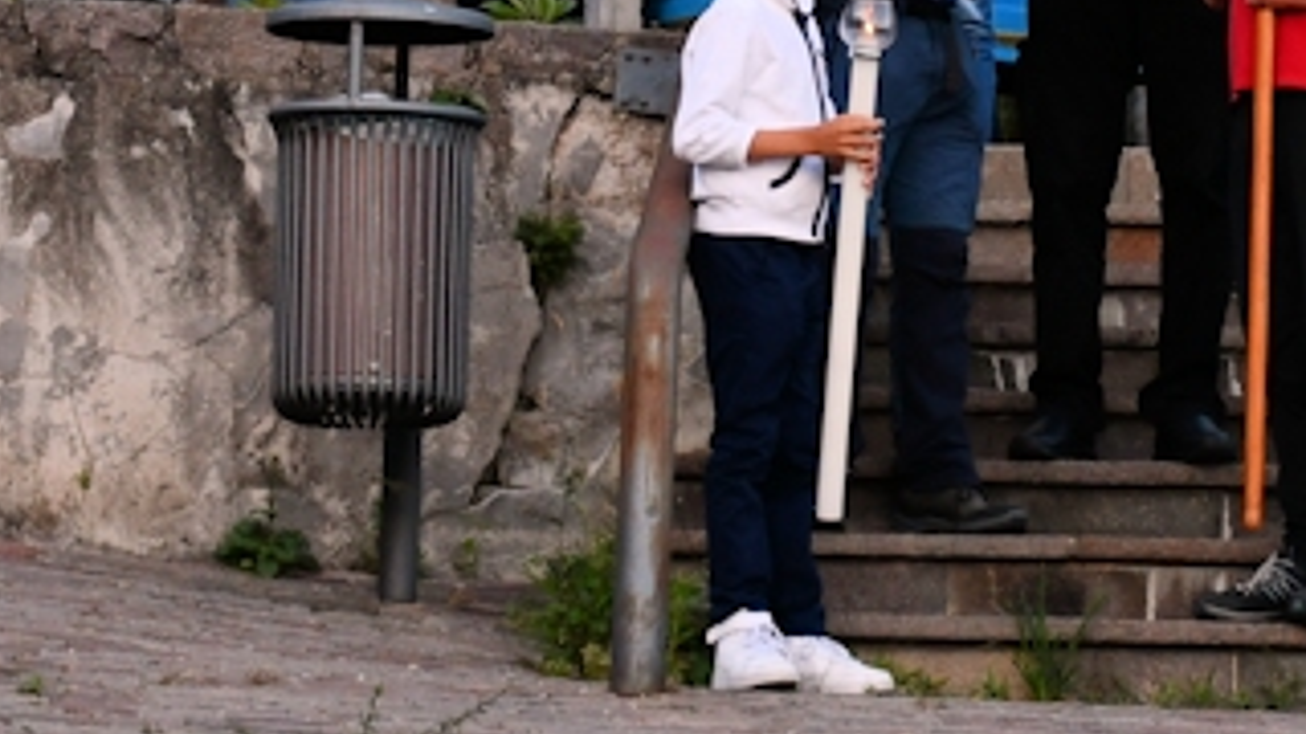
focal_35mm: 165
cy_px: -120
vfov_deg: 7.3
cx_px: 1020
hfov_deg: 13.0
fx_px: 5714
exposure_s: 1/250
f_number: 4.5
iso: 560
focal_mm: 42
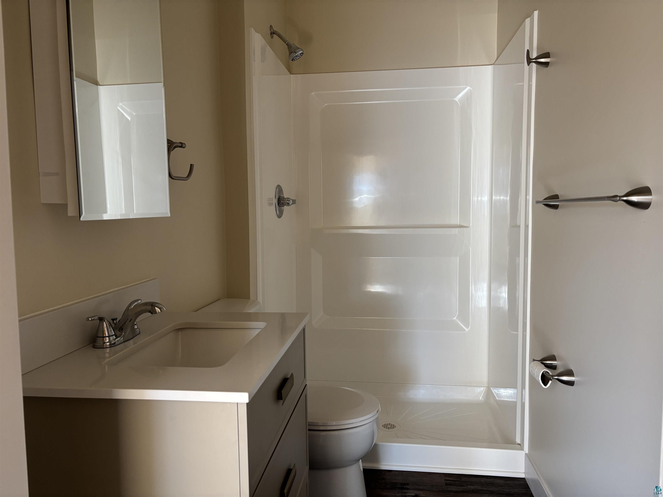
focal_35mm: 26
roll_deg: +0.1
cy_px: 248
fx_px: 498
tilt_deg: -4.8
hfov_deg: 67.3
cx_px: 332
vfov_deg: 53.1
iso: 160
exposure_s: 1/60
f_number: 1.6
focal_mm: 5.96
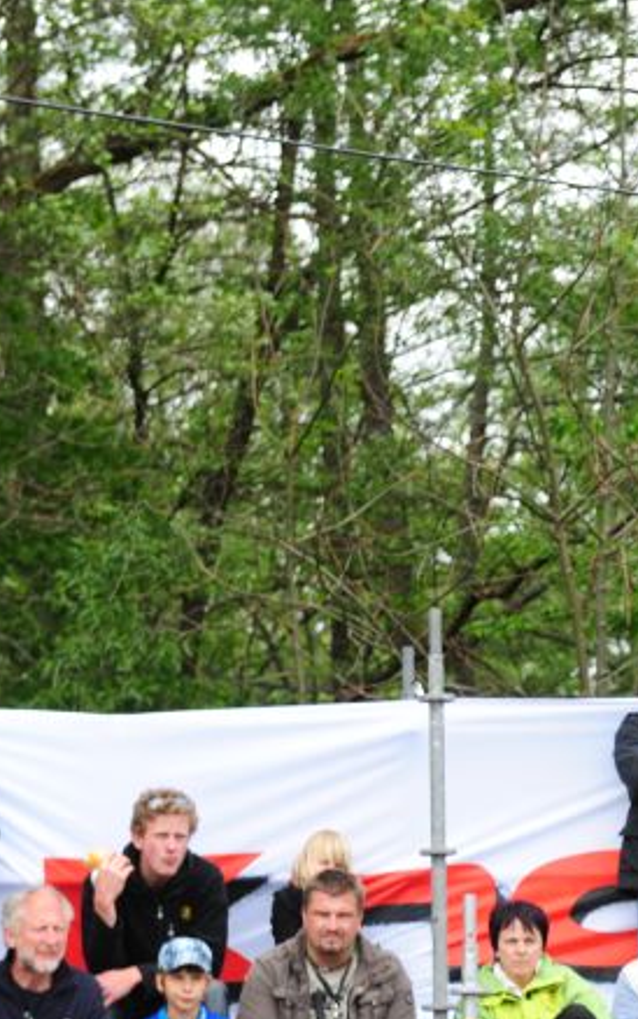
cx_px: 978
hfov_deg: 8.9
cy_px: 697
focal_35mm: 144
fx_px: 4003
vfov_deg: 14.5
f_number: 5.6
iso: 1600
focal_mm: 62
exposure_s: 1/1600
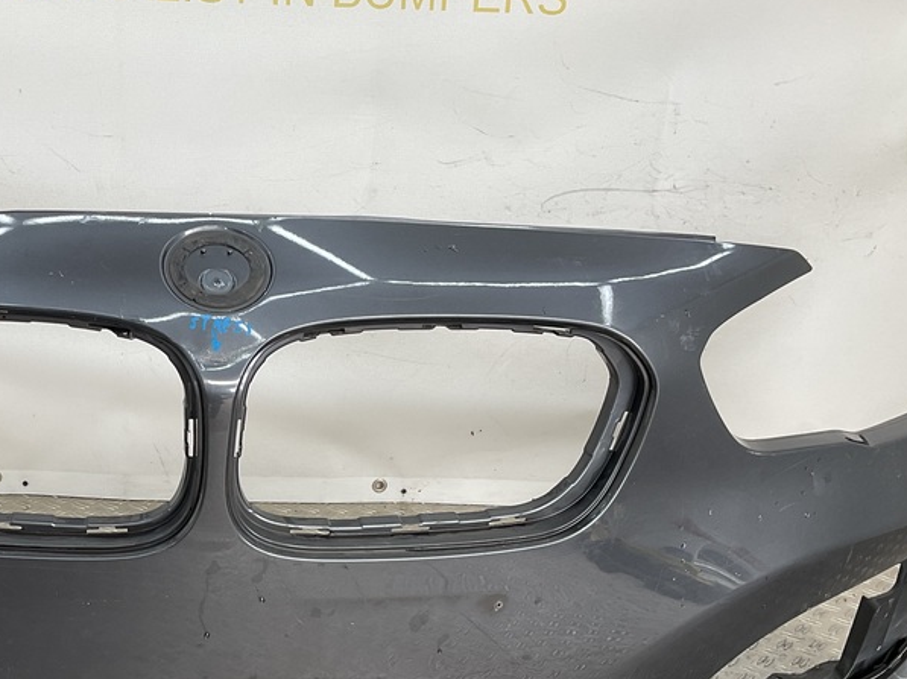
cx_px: 211
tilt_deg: -22.2
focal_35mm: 49
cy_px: 503
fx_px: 1283
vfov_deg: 29.2
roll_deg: -4.7
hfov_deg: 37.8
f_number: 1.8
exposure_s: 1/120
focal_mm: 3
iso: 16
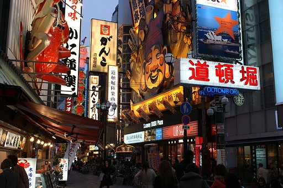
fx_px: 330
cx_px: 142
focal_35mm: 42
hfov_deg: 46.5
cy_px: 94
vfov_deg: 31.8
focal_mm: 28
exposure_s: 1/100
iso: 400
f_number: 4.5
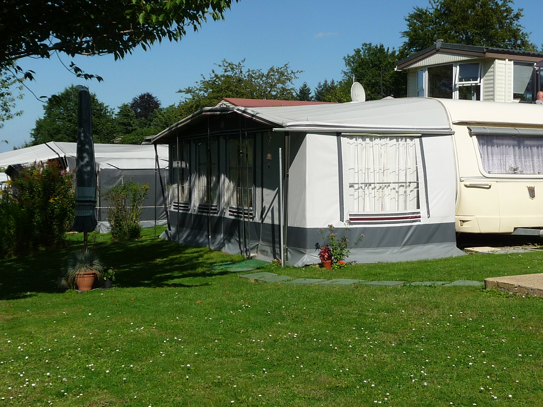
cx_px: 272
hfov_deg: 34.9
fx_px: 863
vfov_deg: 26.6
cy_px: 204
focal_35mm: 55
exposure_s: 1/320
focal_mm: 5.6
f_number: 9
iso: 100
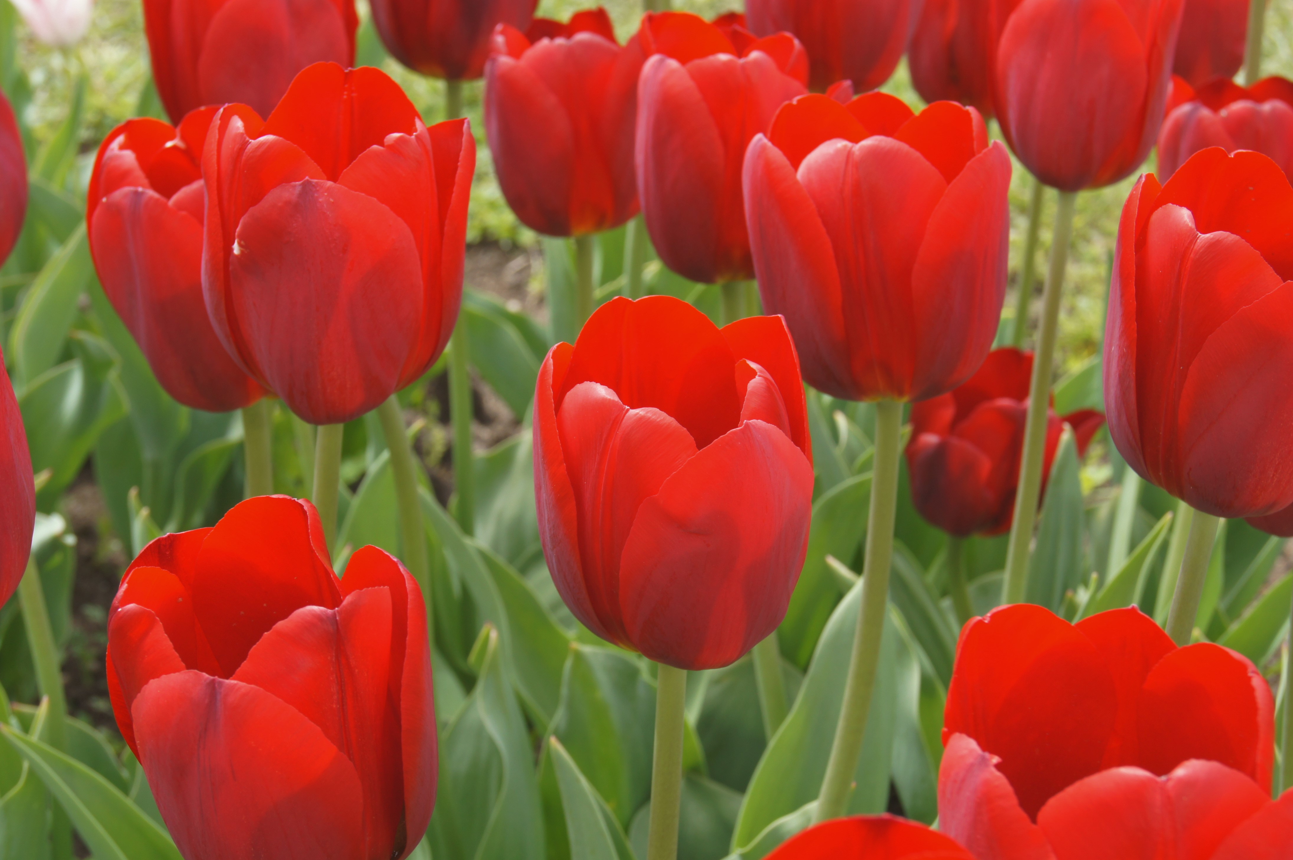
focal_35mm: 71
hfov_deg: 28.7
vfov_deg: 19.3
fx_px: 2531
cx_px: 667
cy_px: 434
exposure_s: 1/80
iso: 200
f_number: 11
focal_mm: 45
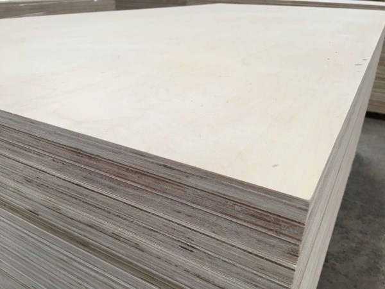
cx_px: 192
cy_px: 144
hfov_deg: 61.7
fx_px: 323
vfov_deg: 48.2
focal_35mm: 29
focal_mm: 4.15
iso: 40
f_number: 2.2
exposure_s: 1/17
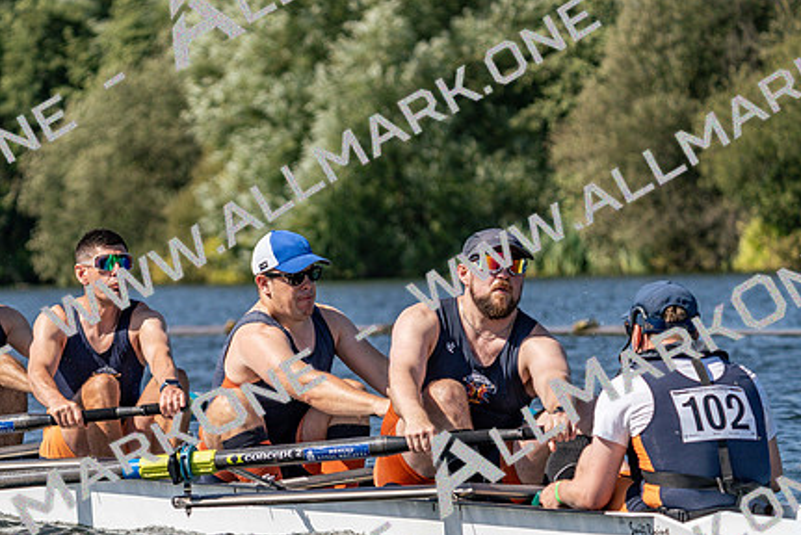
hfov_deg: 7.6
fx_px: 5989
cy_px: 343
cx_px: 271
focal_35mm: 269
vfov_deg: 5.1
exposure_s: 1/2000
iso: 250
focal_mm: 200
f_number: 5.6
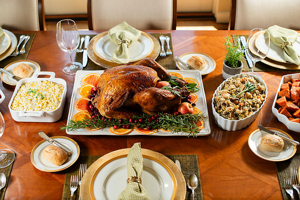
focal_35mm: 50
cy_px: 100
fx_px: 417
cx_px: 150
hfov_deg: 39.6
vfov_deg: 27.0
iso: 200
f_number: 4
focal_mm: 50
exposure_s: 1/250
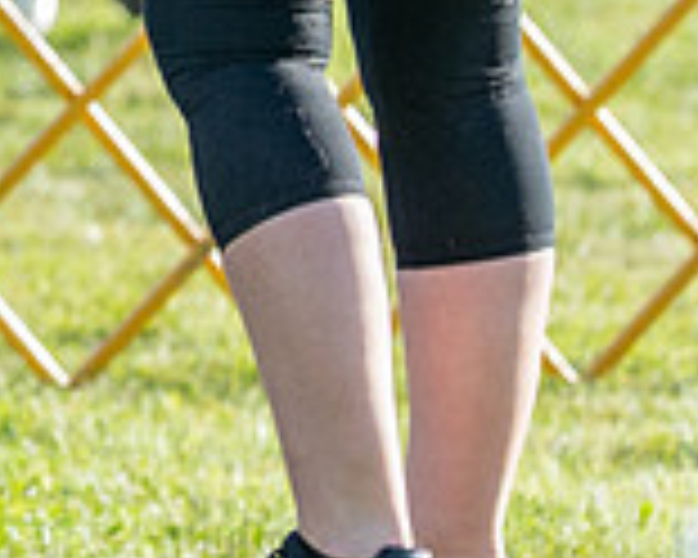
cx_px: -572
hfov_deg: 2.0
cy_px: -310
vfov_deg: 1.6
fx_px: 20286
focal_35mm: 982
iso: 800
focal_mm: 200
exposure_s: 1/1250
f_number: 6.3
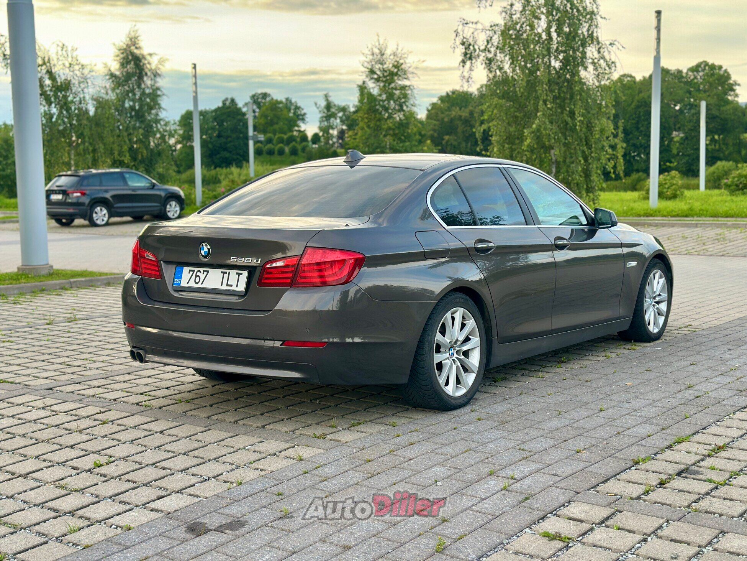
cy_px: 280
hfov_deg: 39.7
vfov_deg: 30.3
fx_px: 1036
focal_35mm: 48
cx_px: 374
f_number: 1.78
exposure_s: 1/469
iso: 80
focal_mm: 6.86
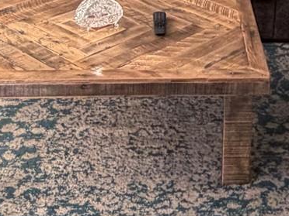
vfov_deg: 17.9
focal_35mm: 77
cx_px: 227
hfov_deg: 25.0
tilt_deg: -16.6
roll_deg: -1.7
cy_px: -62
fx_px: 643
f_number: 2.2
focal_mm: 2.22
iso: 160
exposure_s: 1/60
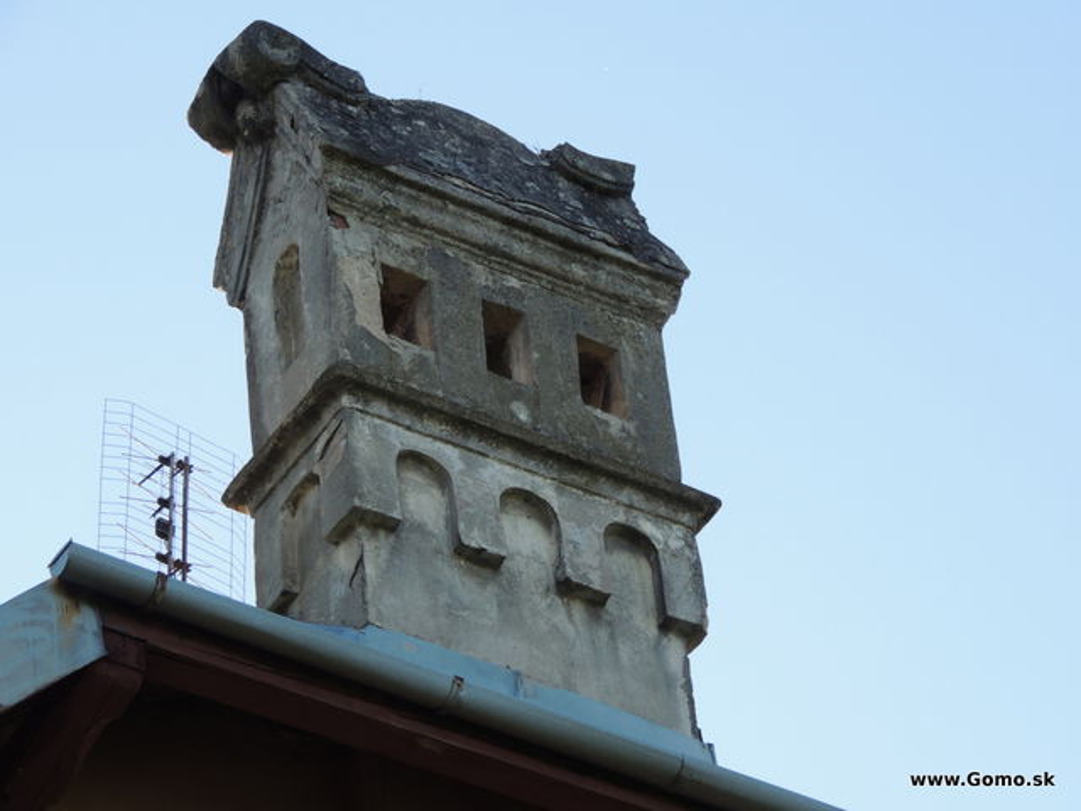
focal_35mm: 185
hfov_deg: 10.7
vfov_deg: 8.0
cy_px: 406
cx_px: 540
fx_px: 5777
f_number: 4.6
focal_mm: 33
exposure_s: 1/160
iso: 100
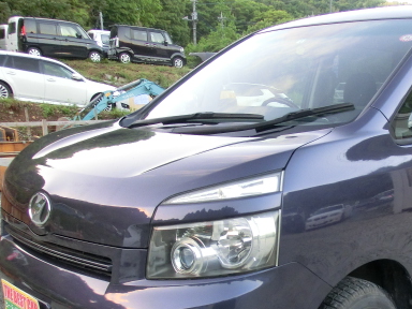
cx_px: 304
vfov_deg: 28.6
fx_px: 595
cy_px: 235
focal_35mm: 50
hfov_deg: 37.4
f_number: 3.5
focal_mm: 5.25
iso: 320
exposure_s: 1/60
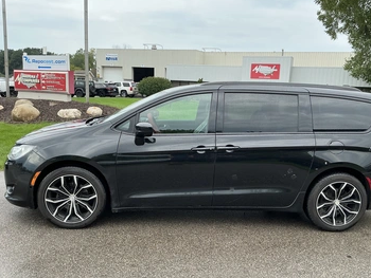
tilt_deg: -9.2
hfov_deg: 56.6
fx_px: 343
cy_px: 151
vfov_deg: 44.2
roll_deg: -3.1
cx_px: 208
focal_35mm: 32
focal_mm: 3
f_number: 1.8
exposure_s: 1/620
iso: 25
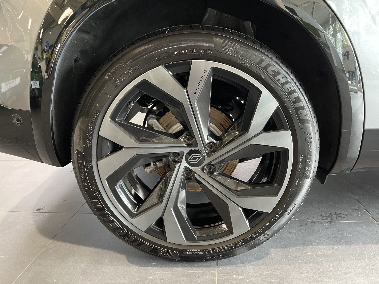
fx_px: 274
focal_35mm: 25
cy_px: 142
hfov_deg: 69.4
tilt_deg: -18.9
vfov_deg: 54.9
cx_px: 190
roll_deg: +2.4
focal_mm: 5.1
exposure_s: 1/33
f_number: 1.6
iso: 400
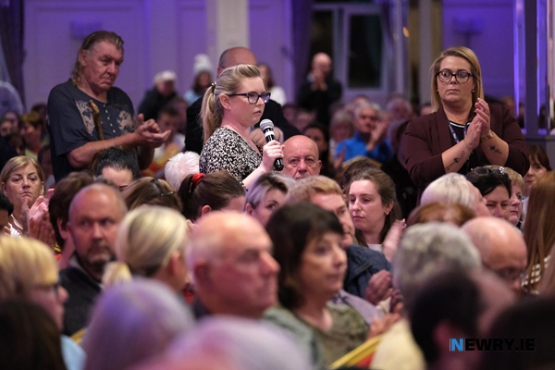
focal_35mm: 210
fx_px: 3237
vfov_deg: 6.5
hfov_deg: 9.8
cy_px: 185
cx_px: 278
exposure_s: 1/105
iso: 6400
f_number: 2.8
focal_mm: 140
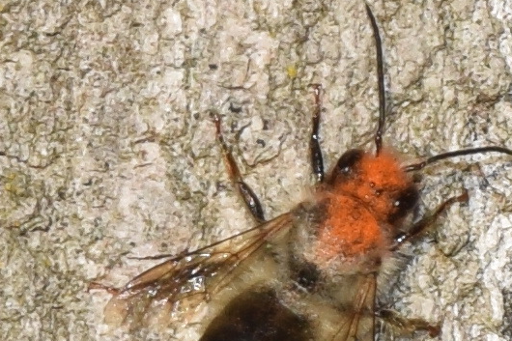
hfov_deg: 8.9
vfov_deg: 5.9
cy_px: 308
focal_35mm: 231
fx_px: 3283
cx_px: 324
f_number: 13
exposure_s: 1/160
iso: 100
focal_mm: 85
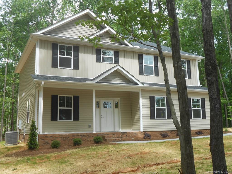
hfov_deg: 50.1
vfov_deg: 38.7
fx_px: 248
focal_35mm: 37
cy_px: 87
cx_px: 116
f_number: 3.9
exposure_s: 1/250
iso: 80
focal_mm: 6.7
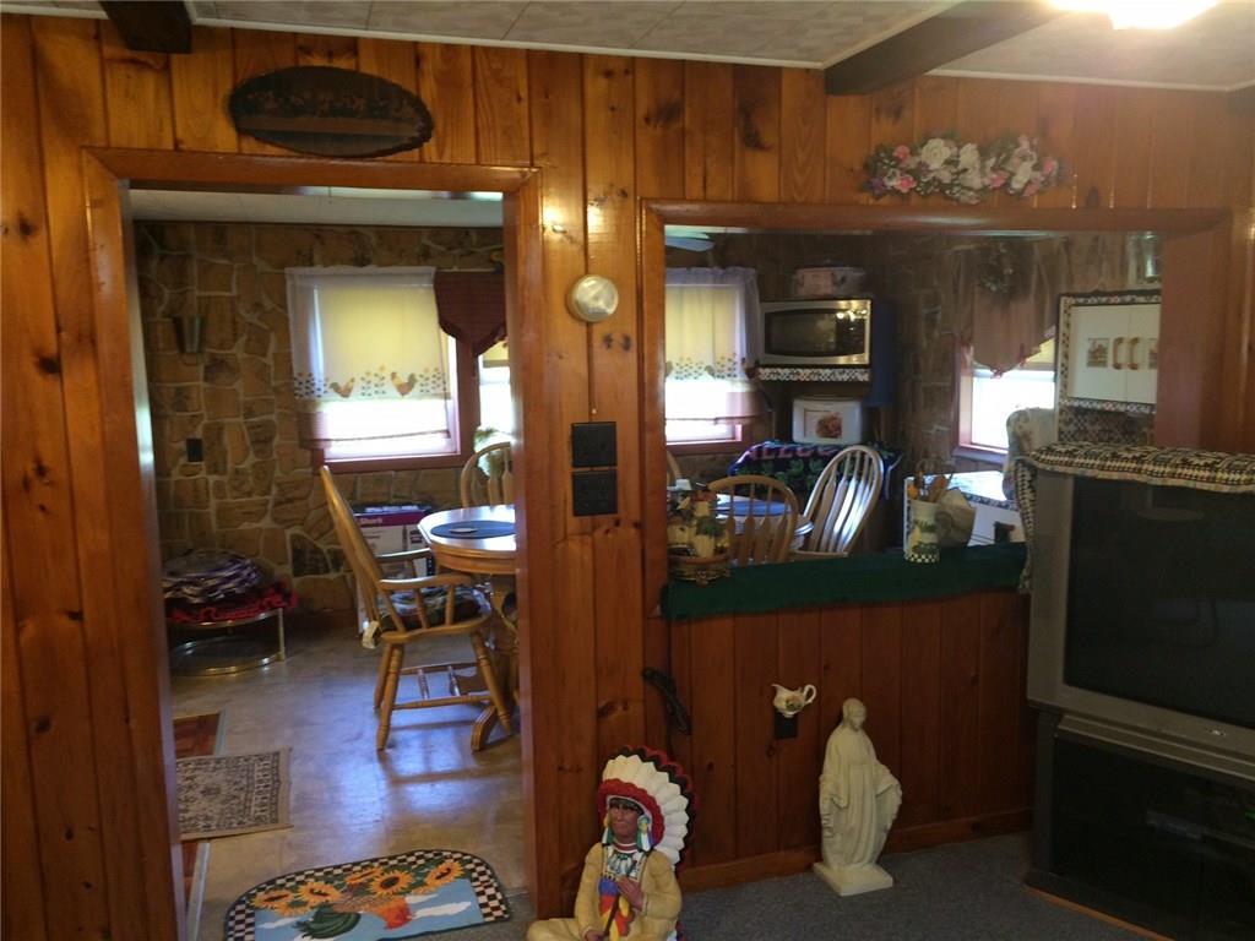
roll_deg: +1.1
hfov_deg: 61.7
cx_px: 628
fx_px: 1051
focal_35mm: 29
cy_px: 470
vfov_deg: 48.2
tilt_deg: -7.1
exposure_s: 1/30
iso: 125
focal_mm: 4.15
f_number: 2.2
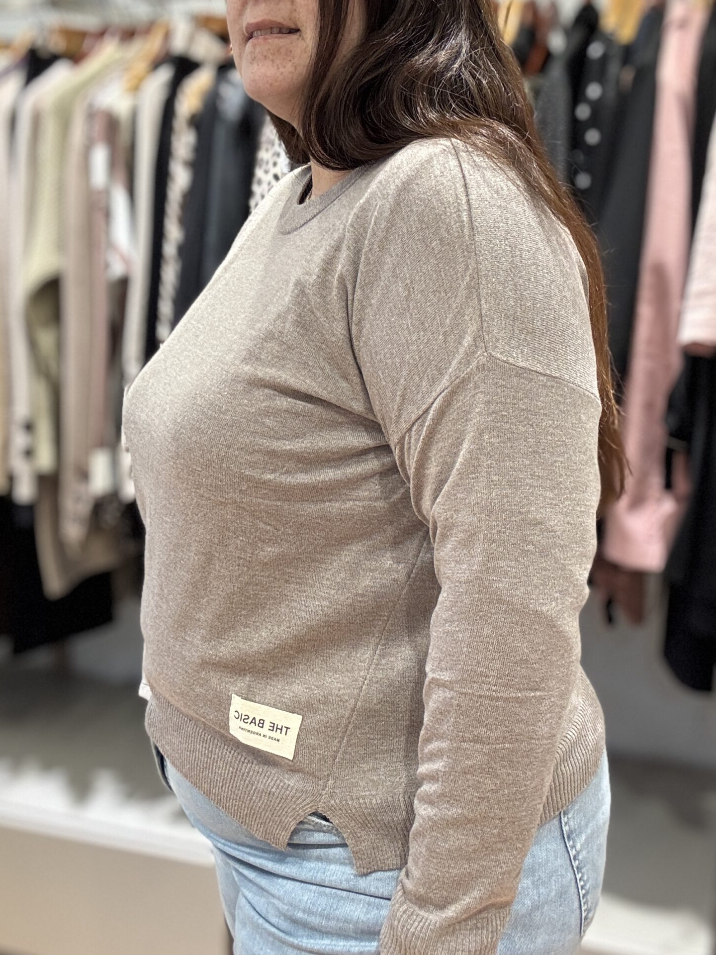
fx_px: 1103
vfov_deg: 46.7
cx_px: 341
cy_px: 417
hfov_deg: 36.0
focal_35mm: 40
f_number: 1.9
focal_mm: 2.69
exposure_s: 1/50
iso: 125
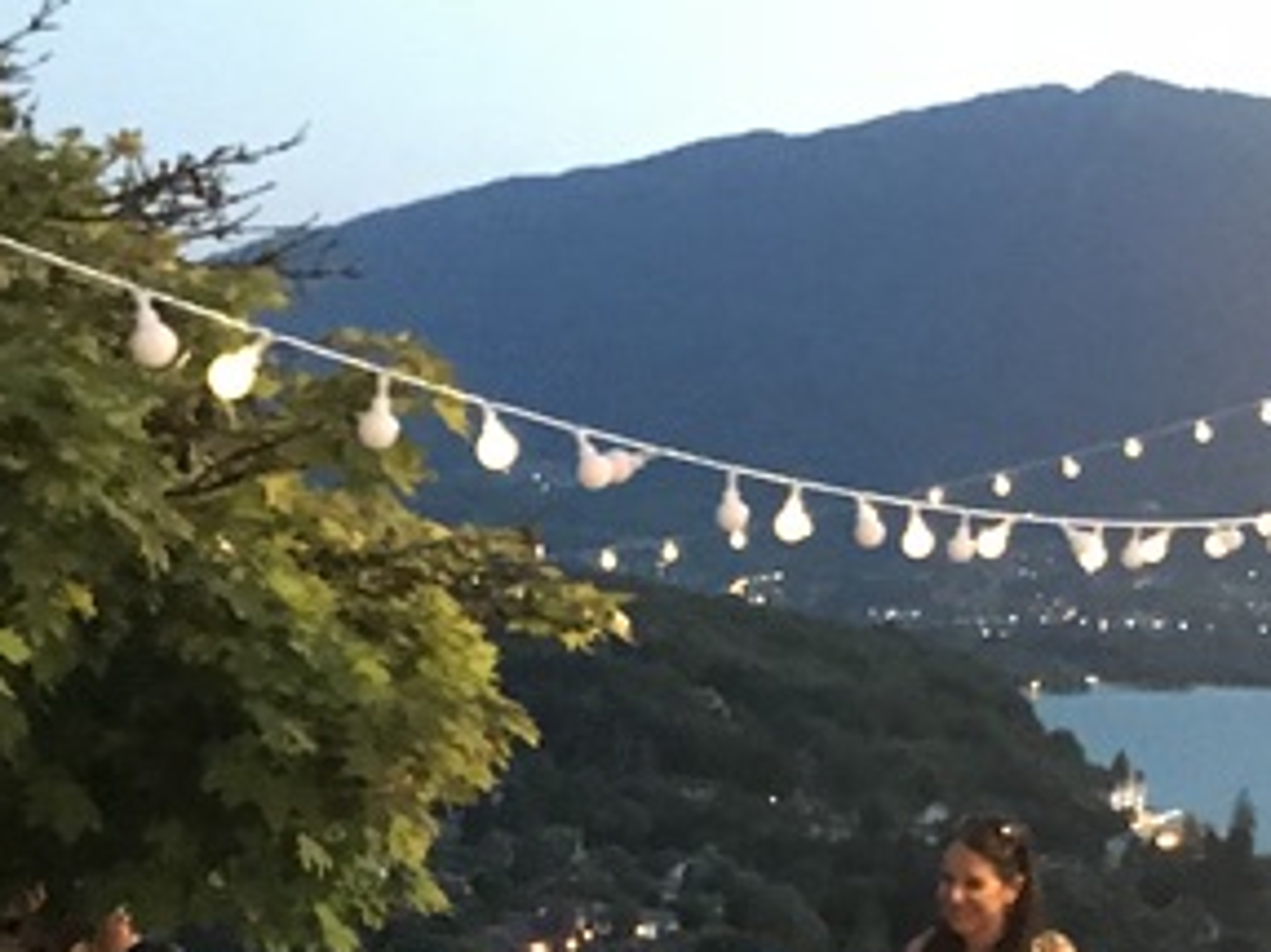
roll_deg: -0.7
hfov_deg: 19.6
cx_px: 403
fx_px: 3670
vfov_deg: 13.9
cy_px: 1408
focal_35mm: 100
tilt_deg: -13.7
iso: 100
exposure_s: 1/4
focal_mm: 3.99
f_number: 1.8
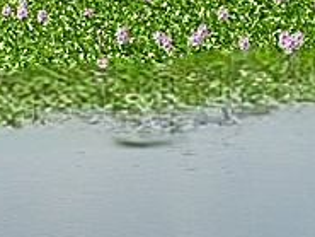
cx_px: -337
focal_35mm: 386
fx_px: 3515
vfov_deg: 3.8
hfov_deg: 5.0
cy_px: -106
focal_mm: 62
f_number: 8
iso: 200
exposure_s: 1/250
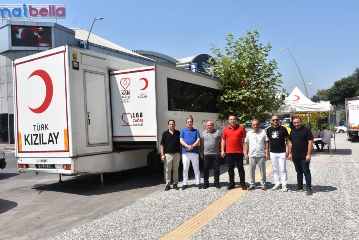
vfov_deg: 43.7
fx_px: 299
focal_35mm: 30
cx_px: 180
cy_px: 120
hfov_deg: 61.9
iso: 180
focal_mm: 20
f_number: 8
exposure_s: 1/500
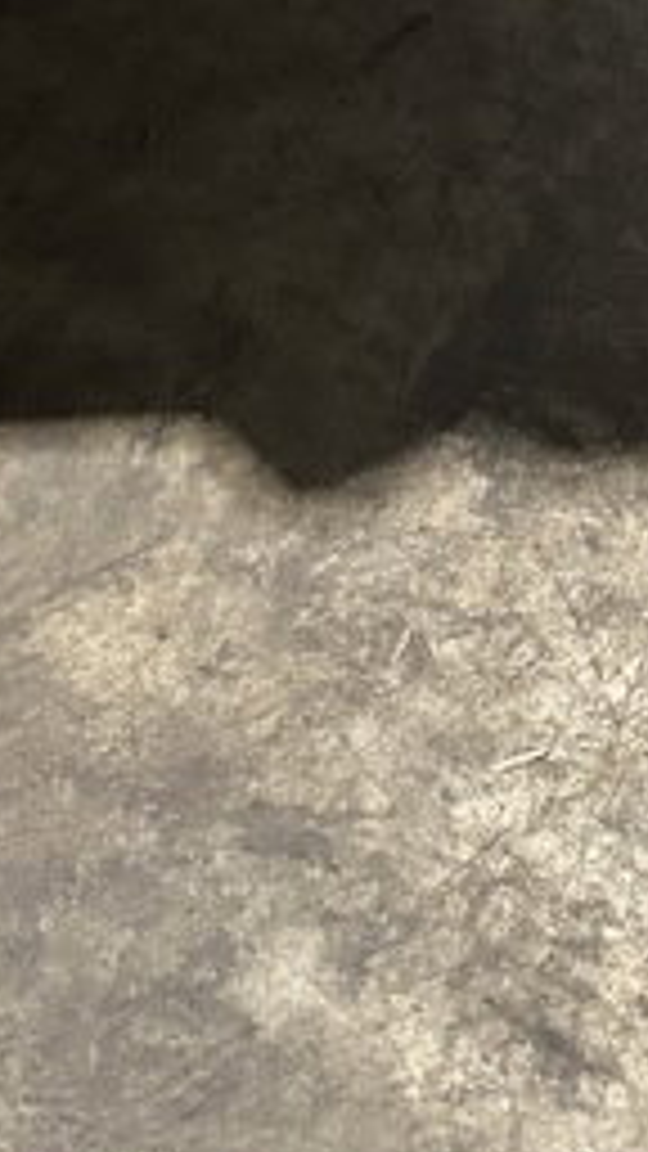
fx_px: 2535
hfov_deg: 14.4
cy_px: -623
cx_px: 76
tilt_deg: -20.1
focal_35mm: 83
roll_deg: -1.6
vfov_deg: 21.2
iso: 1000
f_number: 1.78
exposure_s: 1/46
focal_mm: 6.86
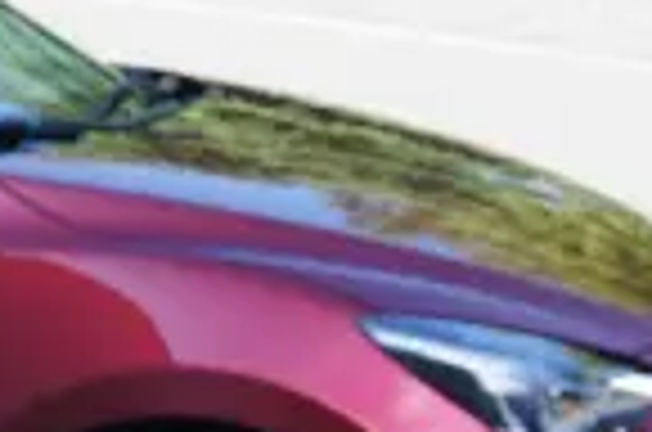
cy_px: 414
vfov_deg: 8.6
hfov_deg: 12.5
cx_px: -229
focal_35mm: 159
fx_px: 2873
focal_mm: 24
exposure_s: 1/80
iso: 100
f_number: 5.6
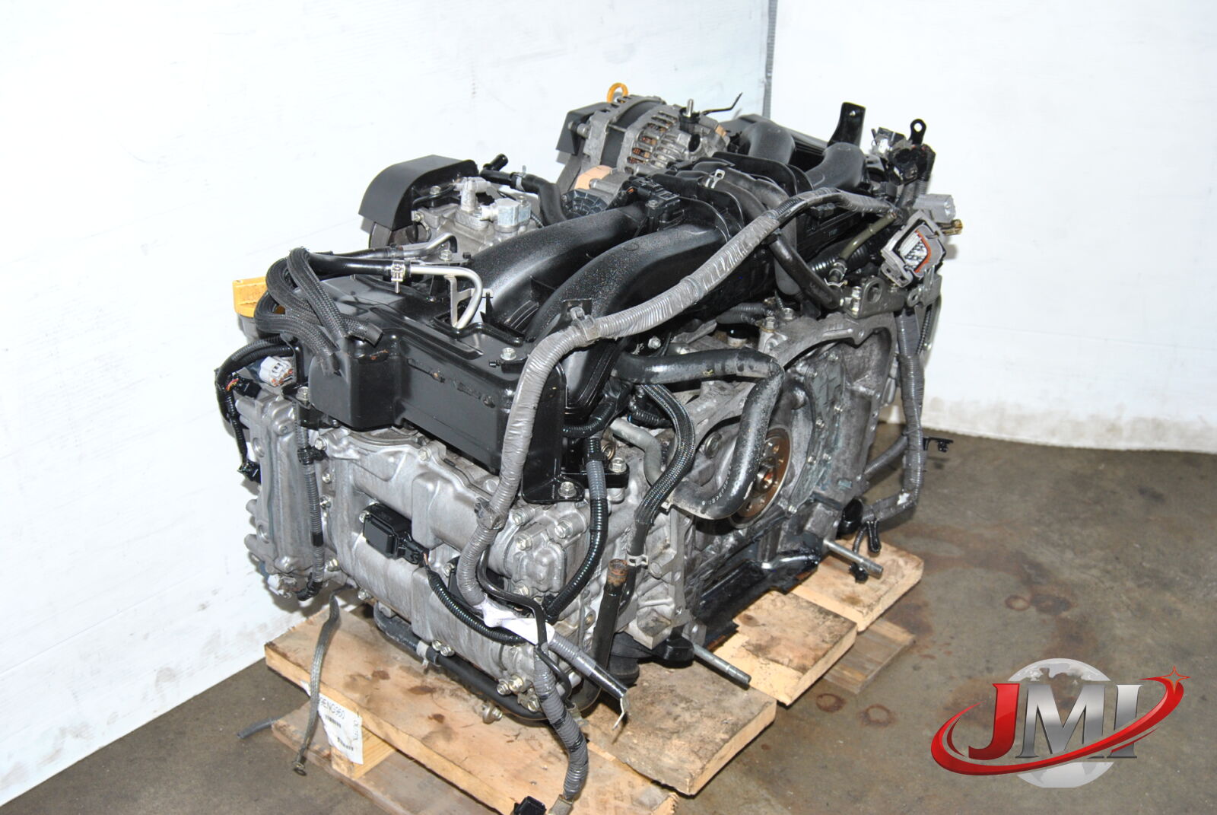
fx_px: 1320
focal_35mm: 39
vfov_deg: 34.3
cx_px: 608
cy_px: 408
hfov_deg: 49.5
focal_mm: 26
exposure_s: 1/200
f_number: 7.1
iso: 400
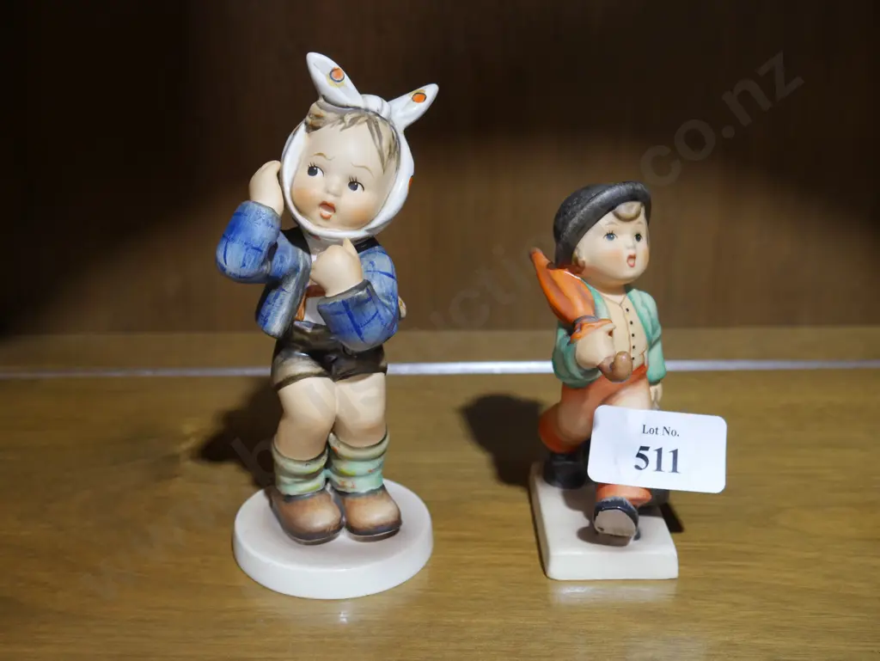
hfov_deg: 39.6
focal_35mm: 48
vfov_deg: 30.3
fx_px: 1221
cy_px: 330
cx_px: 440
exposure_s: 1/60
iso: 800
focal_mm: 24
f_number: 5.2
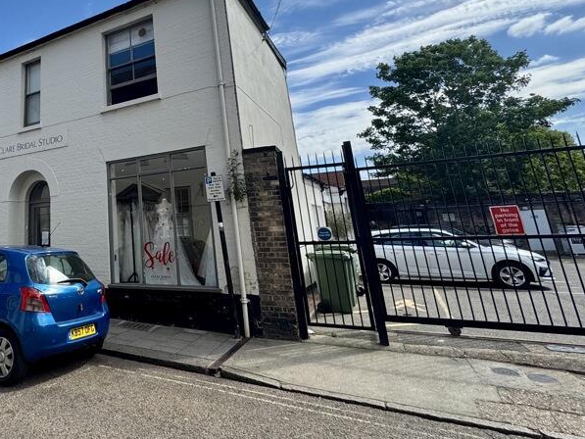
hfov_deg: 64.2
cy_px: 133
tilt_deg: +13.5
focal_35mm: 24
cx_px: 104
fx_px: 406
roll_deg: +2.6
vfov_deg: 55.2
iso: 40
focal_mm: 2.22
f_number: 2.2
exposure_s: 1/1299
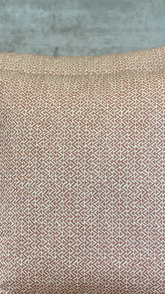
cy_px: 167
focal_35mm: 73
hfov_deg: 16.5
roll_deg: +0.1
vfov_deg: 28.9
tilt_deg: -16.0
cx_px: 92
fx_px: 568
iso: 80
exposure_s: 1/222
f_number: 1.78
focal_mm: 6.86
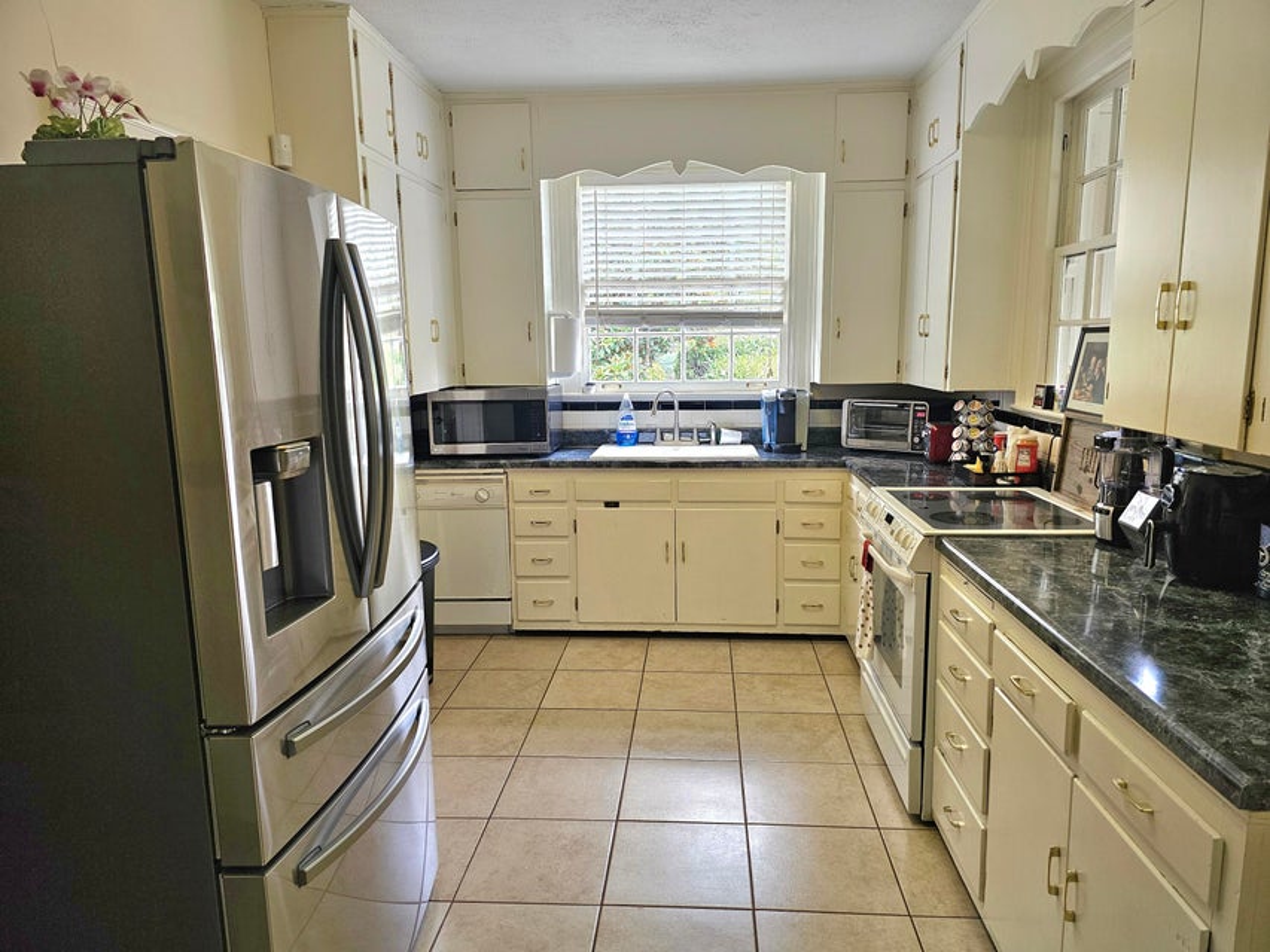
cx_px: 635
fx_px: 844
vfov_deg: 58.9
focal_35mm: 23
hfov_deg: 73.9
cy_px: 476
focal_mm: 6.3
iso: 200
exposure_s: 1/120
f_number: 1.7
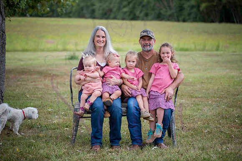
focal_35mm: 80
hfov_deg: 25.4
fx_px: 538
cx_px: 121
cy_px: 80
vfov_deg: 17.1
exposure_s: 1/640
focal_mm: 80
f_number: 3.2
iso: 400
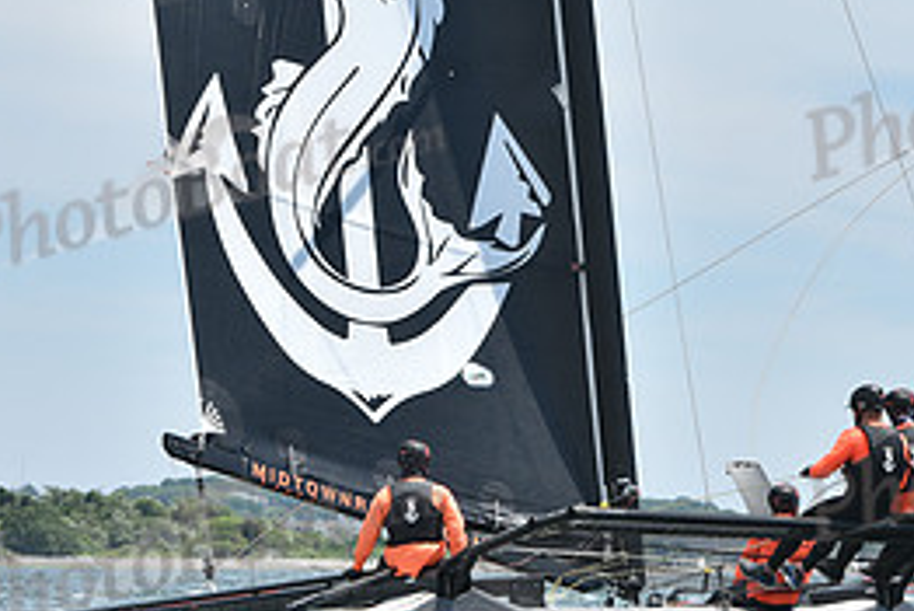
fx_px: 6528
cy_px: 319
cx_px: 628
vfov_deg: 5.4
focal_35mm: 257
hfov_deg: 8.0
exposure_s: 1/1250
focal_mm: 116
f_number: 7.1
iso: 250
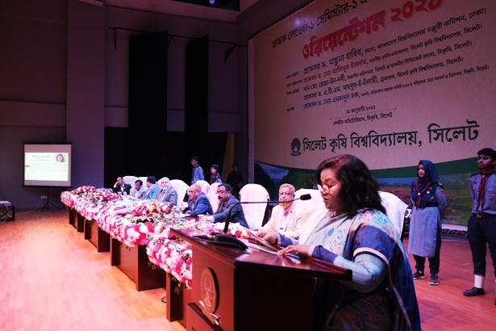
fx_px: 372
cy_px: 166
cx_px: 248
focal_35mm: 27
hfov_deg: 67.4
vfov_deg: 47.9
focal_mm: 18
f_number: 3.2
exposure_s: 1/85
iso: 500
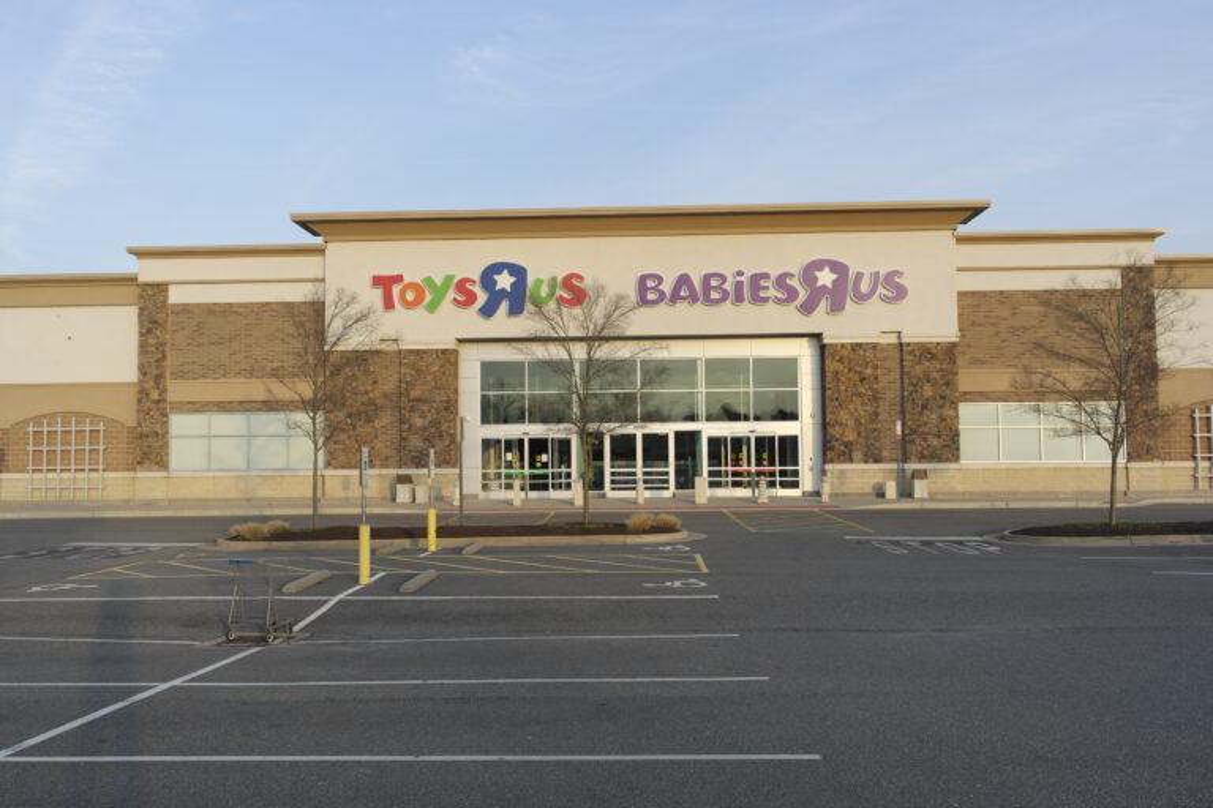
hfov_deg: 61.9
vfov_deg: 43.6
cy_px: 404
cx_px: 606
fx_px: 1011
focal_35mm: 30
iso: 100
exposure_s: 1/160
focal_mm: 20
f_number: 5
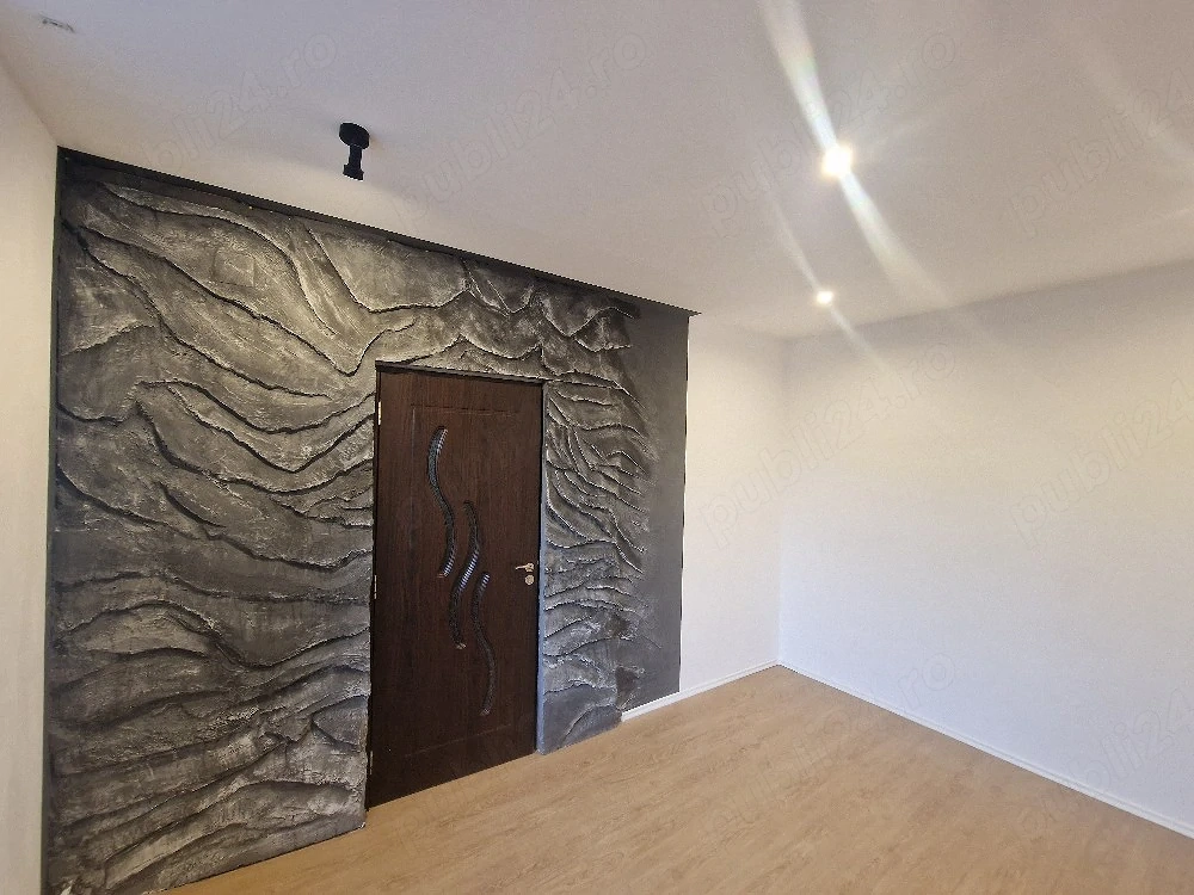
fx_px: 448
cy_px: 448
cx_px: 597
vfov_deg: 89.9
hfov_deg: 106.2
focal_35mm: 13
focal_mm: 2.2
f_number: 2.2
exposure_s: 1/50
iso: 400
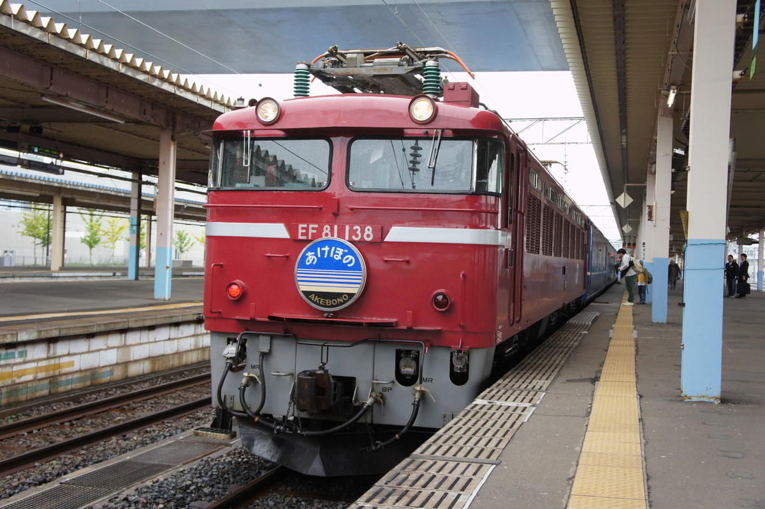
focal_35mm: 40
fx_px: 860
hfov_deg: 48.0
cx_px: 382
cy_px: 254
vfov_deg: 33.0
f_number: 4
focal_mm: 27
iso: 1000
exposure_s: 1/500
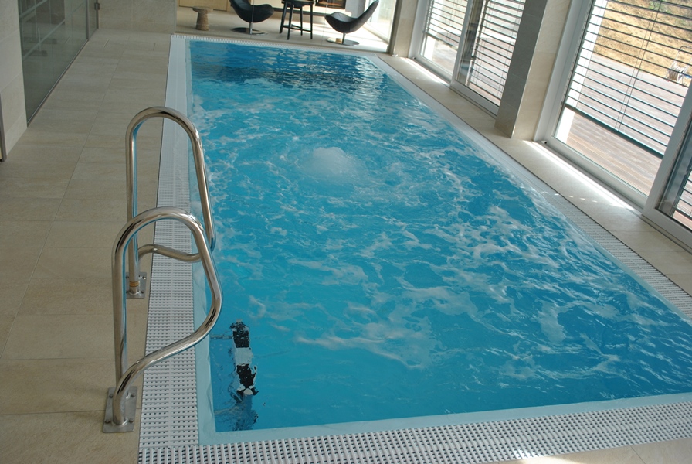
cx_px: 346
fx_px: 577
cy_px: 232
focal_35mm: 30
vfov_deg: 43.7
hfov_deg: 61.9
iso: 200
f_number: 5.6
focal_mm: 20
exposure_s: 1/125
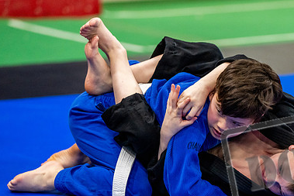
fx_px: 1814
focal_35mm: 222
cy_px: 143
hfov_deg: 9.3
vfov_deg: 6.2
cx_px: 223
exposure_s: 1/500
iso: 5000
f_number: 2.8
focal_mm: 145
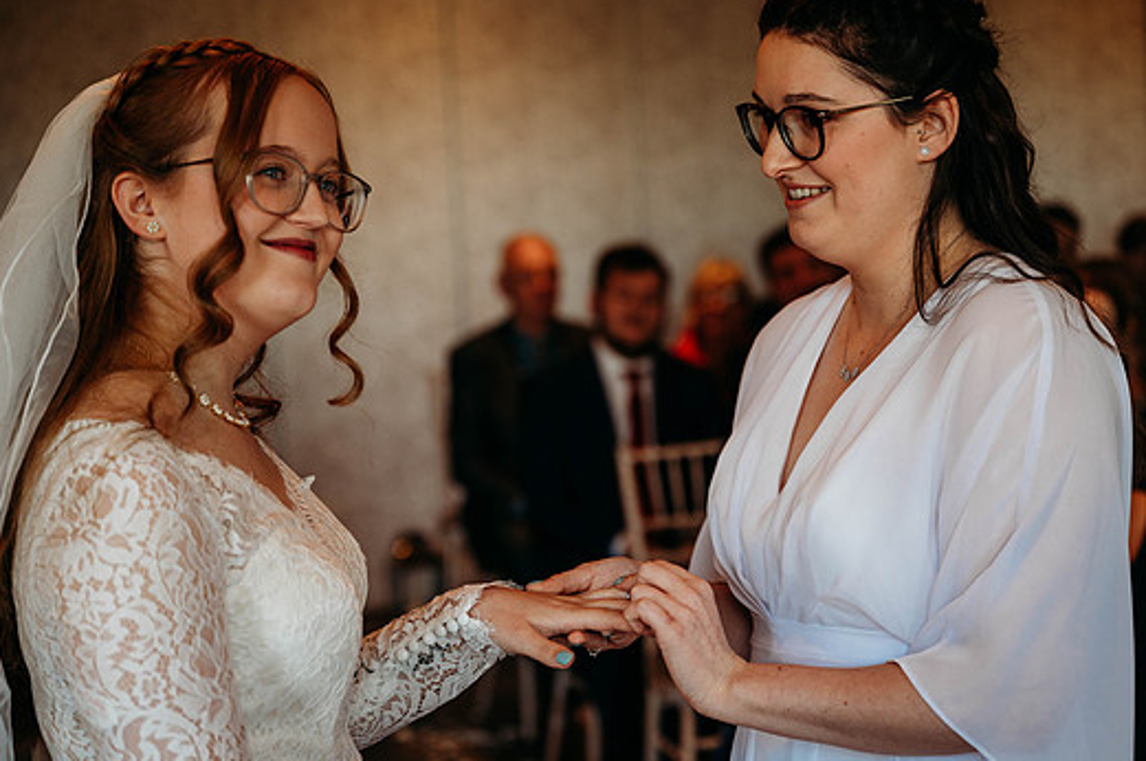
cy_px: 359
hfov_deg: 26.0
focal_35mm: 78
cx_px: 605
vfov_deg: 17.4
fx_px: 2480
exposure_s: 1/200
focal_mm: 70
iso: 400
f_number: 3.2
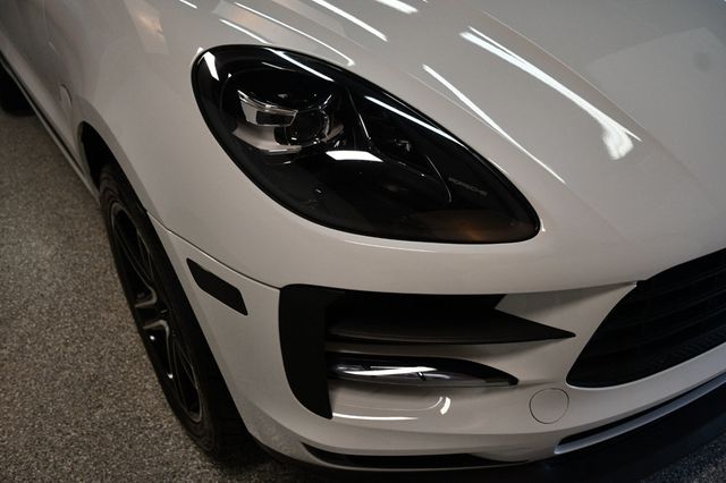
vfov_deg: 39.9
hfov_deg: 57.2
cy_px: 242
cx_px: 363
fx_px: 665
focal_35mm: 33
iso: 800
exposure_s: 1/250
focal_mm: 22
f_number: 3.5
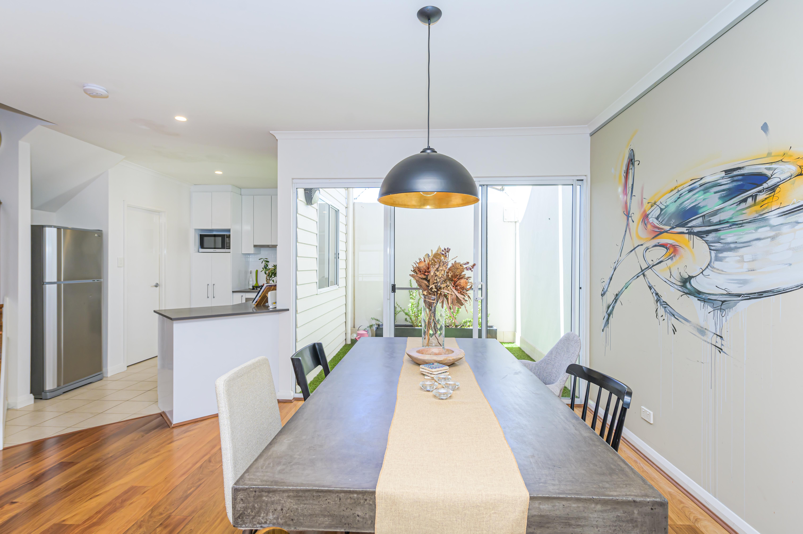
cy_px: 267
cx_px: 402
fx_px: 401
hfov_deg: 90.0
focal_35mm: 18
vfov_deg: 67.3
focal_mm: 18
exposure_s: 1/180
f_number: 5.6
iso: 280
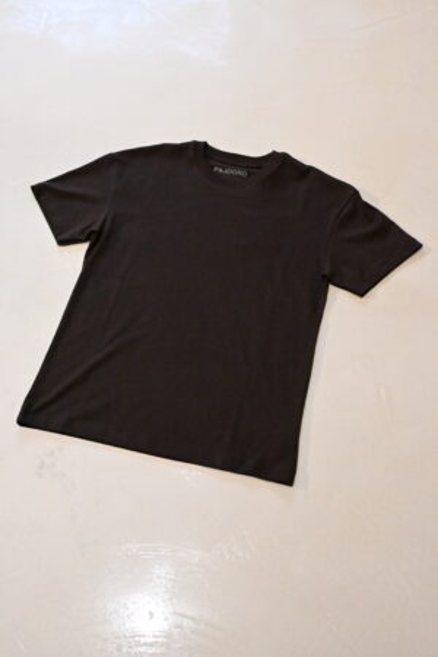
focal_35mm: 42
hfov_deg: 31.9
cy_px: 328
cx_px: 219
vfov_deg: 46.4
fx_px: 766
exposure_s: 1/320
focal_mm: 28
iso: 16000
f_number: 10
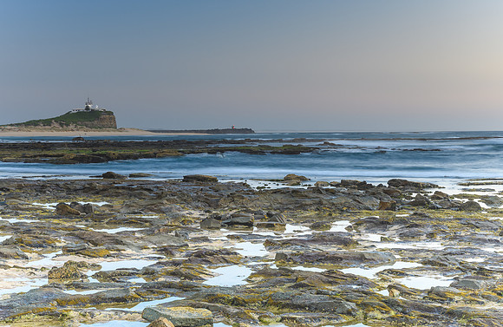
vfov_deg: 18.4
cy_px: 153
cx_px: 246
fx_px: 1009
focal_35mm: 73
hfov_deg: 28.0
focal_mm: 46
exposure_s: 1.6
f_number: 10
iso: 50
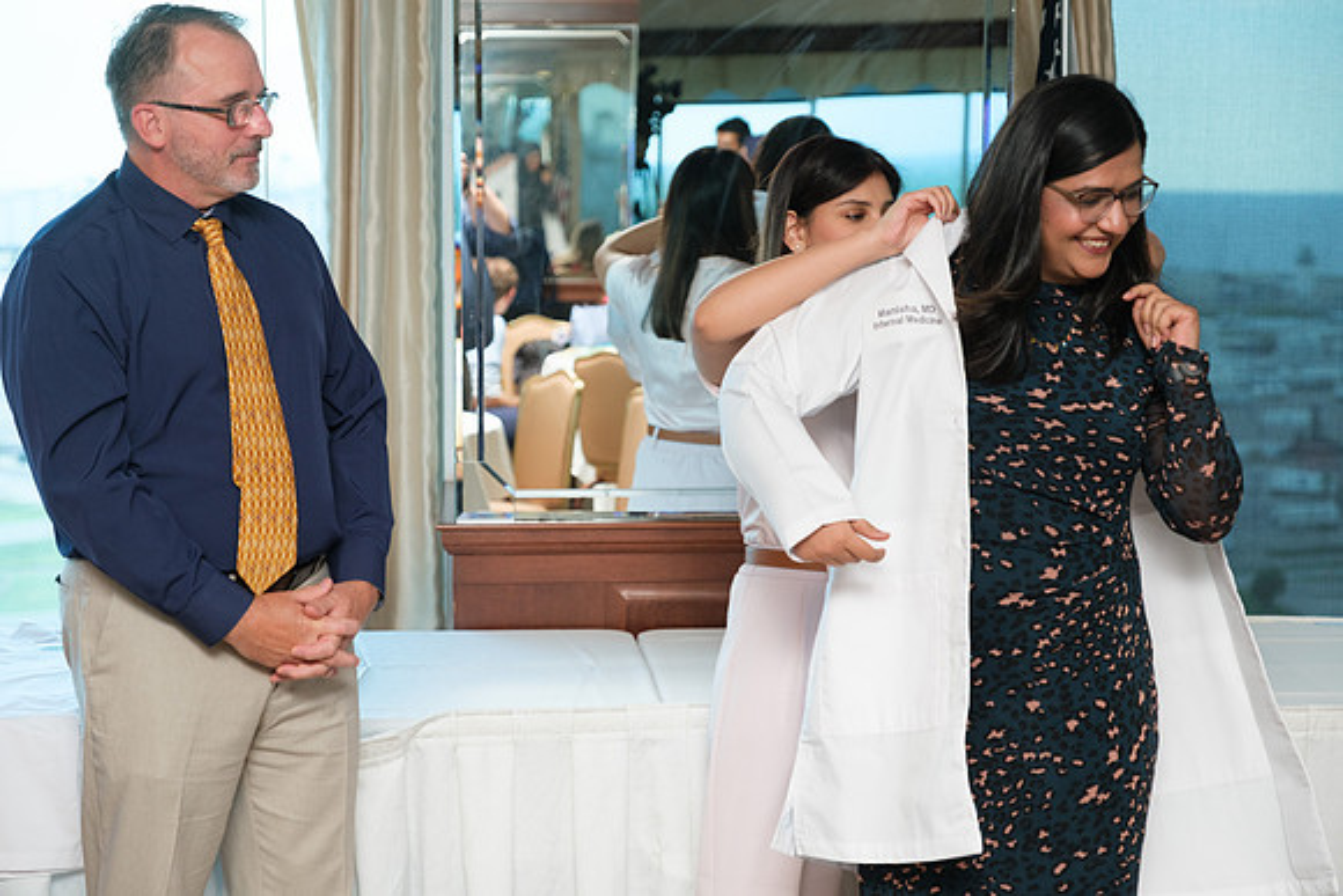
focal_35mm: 68
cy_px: 448
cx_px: 672
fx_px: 2537
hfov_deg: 29.6
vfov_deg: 20.0
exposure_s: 1/125
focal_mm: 45.5
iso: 640
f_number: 2.8
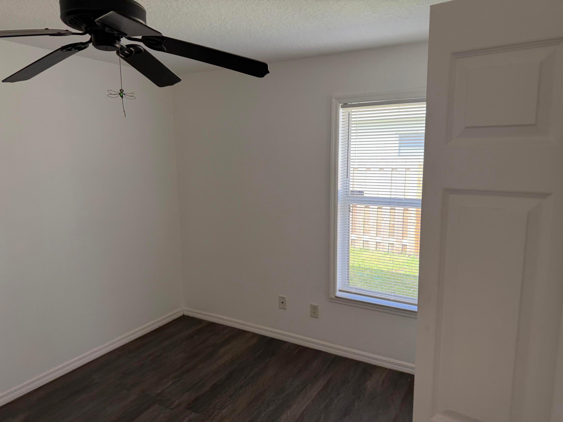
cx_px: 282
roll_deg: -1.3
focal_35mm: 24
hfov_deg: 71.6
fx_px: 390
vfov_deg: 56.8
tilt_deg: -9.2
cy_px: 211
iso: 125
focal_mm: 6.76
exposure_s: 1/121
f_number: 1.78
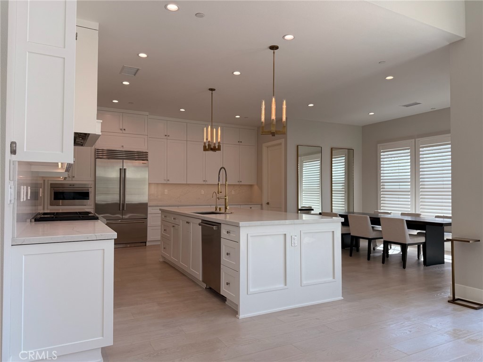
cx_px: 242
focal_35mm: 24
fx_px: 335
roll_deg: -0.7
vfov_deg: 56.8
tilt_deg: +1.6
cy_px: 181
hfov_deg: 71.6
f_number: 1.78
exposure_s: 1/478
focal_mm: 6.76
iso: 80
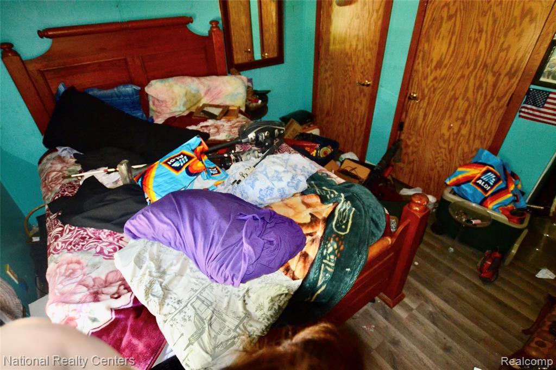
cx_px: 278
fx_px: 278
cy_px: 185
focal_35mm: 18
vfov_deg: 67.3
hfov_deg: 90.0
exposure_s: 1/60
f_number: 3.5
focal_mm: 12
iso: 1400
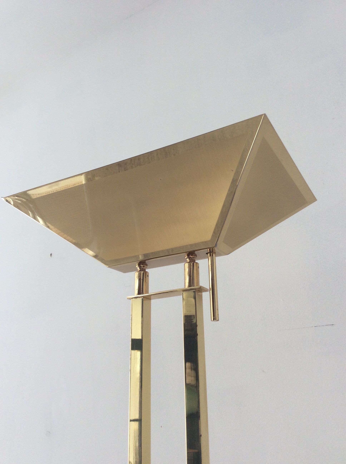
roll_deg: +0.6
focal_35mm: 32
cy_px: 232
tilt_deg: +20.2
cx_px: 173
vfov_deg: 56.9
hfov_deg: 44.1
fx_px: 428
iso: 50
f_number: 2.4
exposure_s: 1/50
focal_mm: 3.3
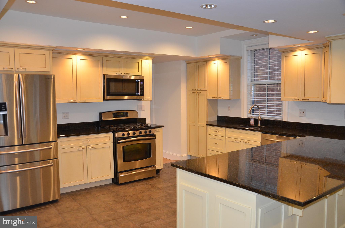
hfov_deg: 59.6
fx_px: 301
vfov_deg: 41.5
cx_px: 172
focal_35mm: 32
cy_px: 114
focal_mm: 21
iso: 800
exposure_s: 1/60
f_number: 3.8
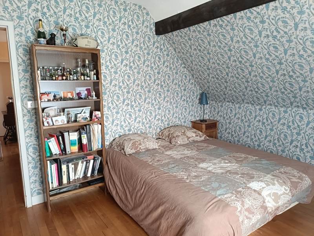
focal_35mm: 25
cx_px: 157
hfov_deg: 69.4
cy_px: 118
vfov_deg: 54.9
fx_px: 227
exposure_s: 1/50
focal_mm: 4.7
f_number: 1.7
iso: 800
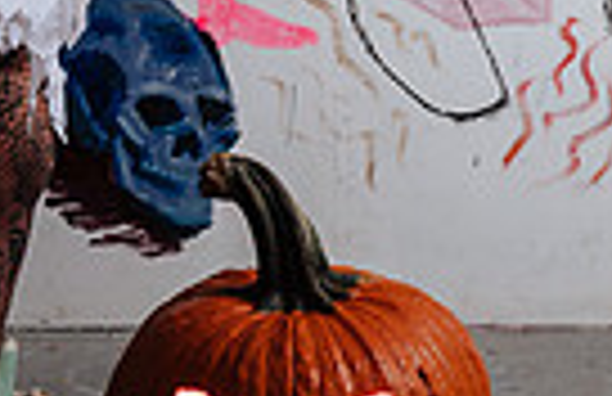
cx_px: 580
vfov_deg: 11.3
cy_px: -58
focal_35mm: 117
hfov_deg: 17.3
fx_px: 1971
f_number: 4
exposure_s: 1/125
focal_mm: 32.6
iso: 100
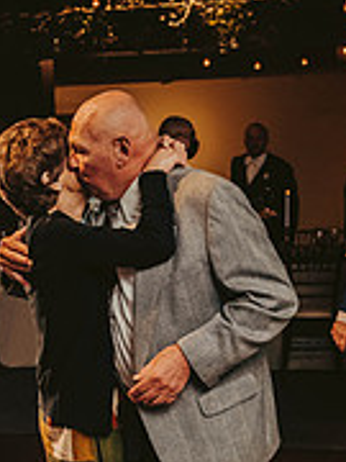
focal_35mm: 96
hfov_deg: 15.4
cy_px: 366
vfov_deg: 20.2
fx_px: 1279
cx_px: 103
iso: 2000
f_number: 3.2
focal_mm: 31
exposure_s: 1/200
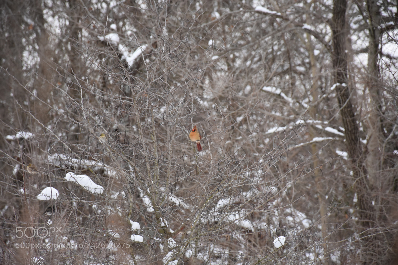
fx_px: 2321
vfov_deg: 6.5
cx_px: 199
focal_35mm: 210
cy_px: 132
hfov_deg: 9.8
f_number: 7.1
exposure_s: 1/800
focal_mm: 140
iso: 800
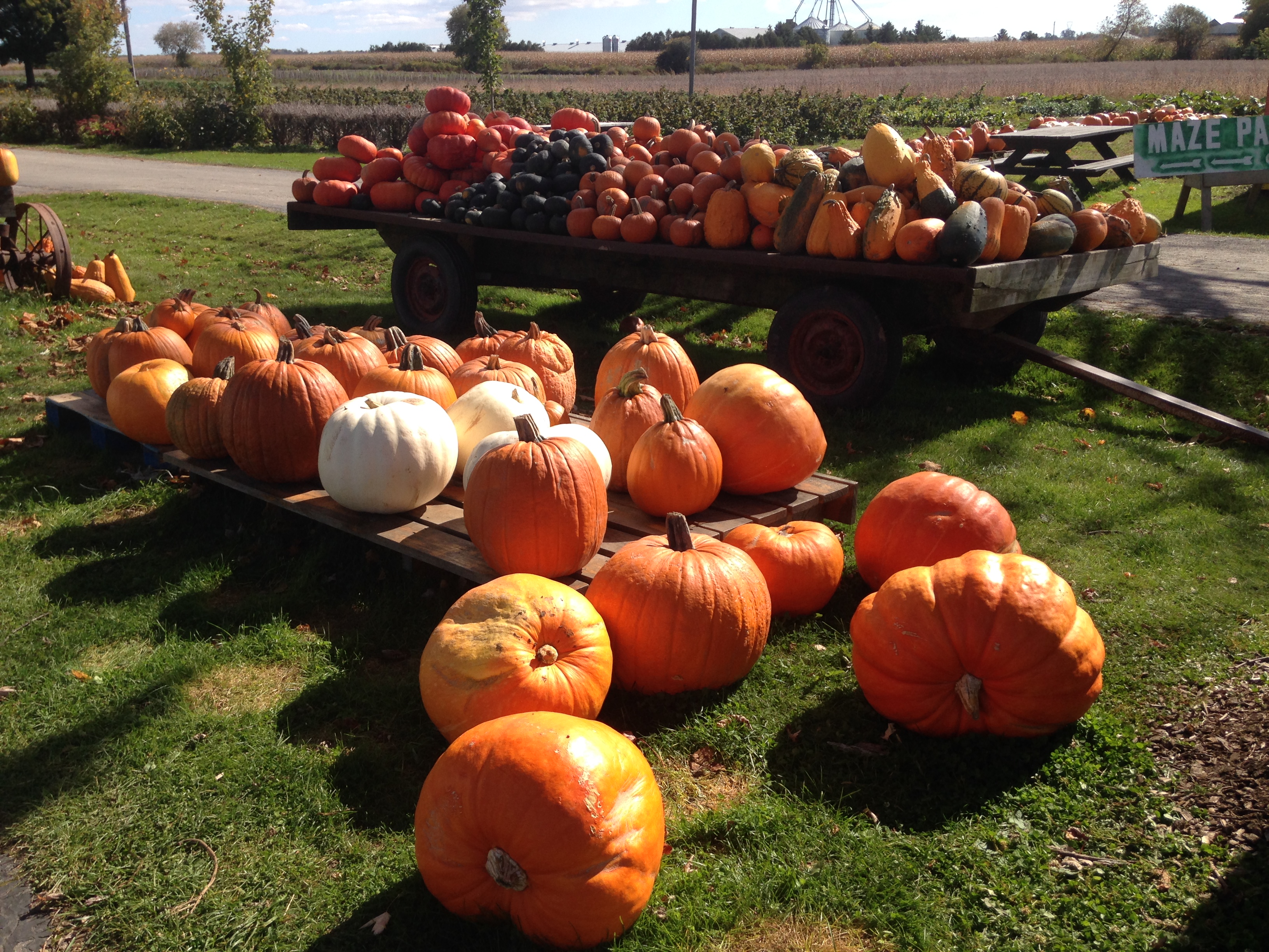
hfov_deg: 55.4
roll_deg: +1.6
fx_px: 1210
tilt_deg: -21.0
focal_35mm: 33
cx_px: 634
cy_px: 476
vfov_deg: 42.9
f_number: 2.4
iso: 50
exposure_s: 1/1232
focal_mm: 4.12
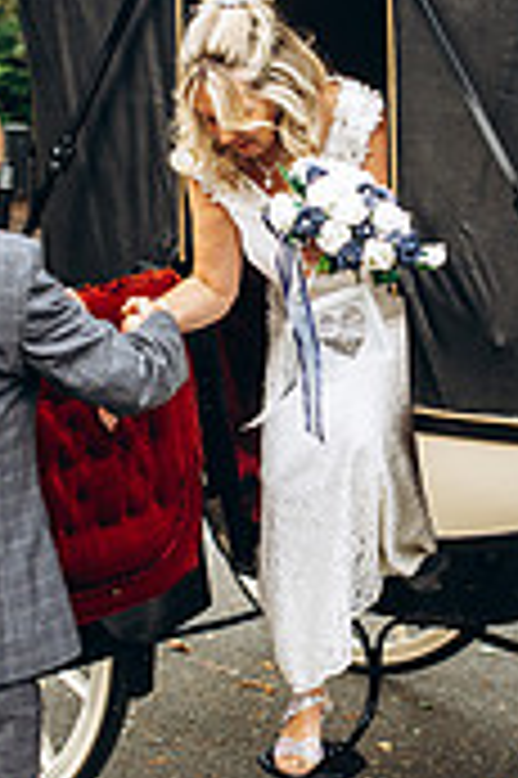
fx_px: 1968
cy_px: 382
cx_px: 354
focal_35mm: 91
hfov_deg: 15.0
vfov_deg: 22.4
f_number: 2.8
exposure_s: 1/160
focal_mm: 35
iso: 100
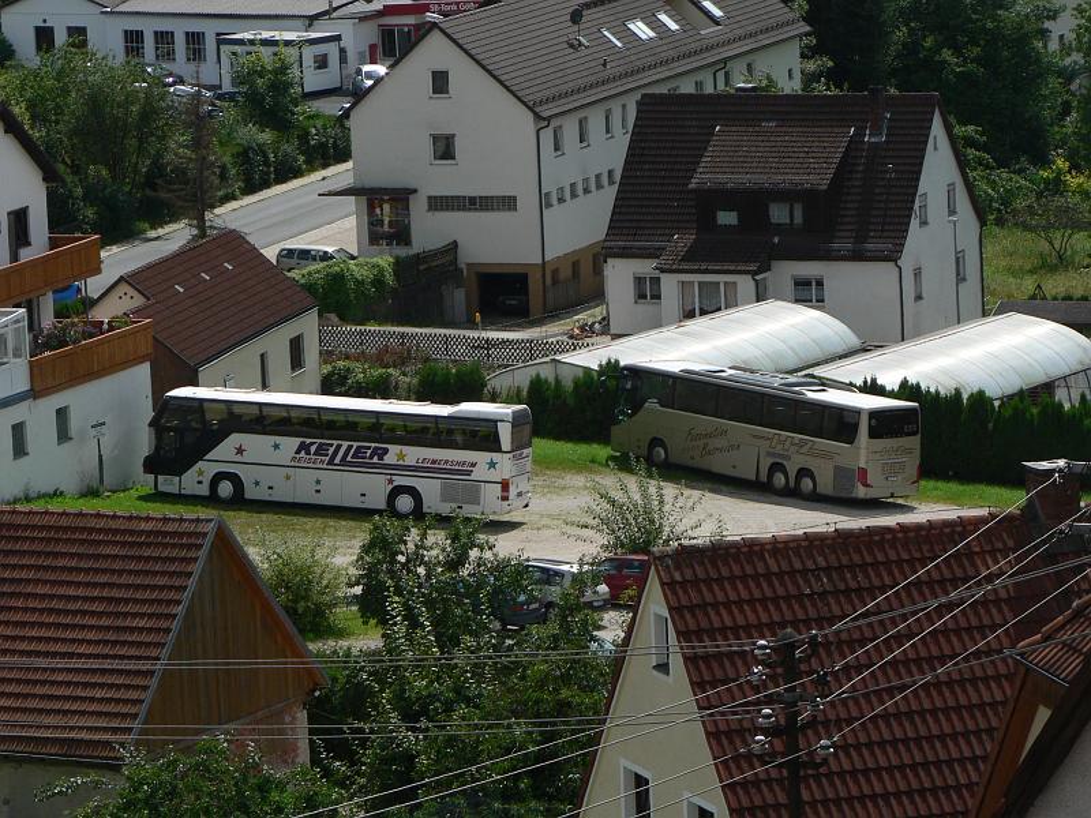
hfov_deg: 10.0
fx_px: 6240
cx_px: 546
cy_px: 409
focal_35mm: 198
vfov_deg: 7.5
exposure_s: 1/800
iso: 80
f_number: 4.5
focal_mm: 32.9
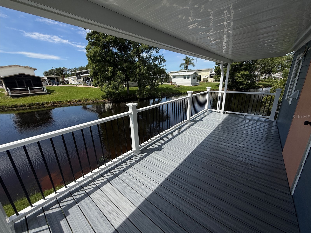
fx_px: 126
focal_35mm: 14
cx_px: 156
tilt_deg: -15.7
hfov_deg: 102.1
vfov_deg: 85.7
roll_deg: +1.6
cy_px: 116
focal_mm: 2.22
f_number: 2.2
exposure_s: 1/3289
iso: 50
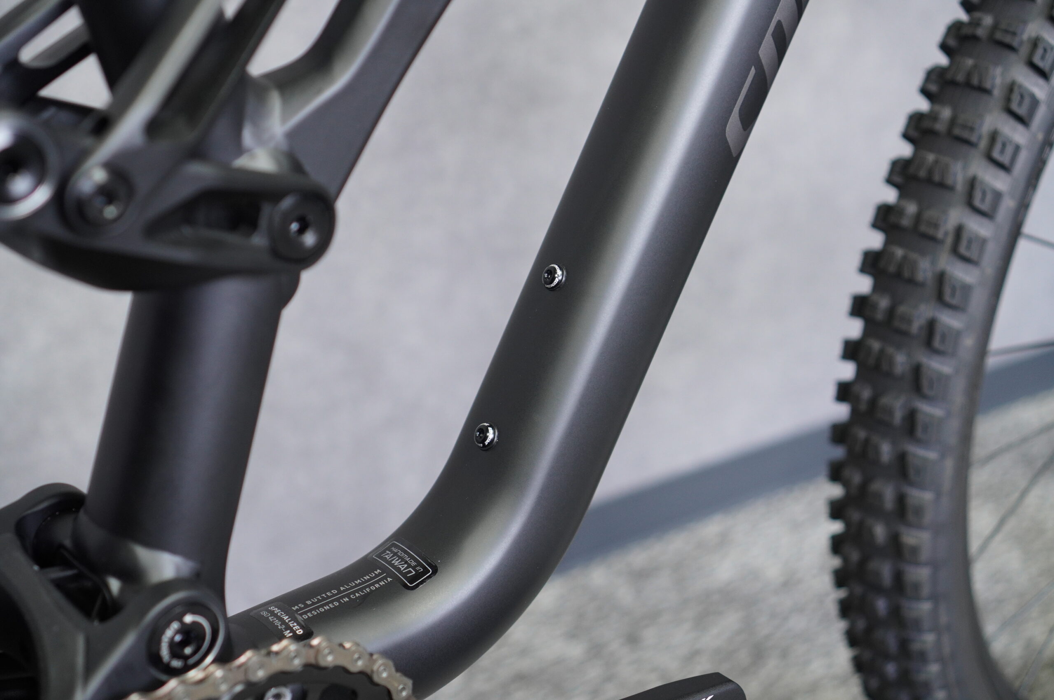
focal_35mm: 52
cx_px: 527
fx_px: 1536
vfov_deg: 25.7
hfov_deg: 37.9
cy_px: 350
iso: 640
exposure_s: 1/60
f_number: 2.8
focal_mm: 35
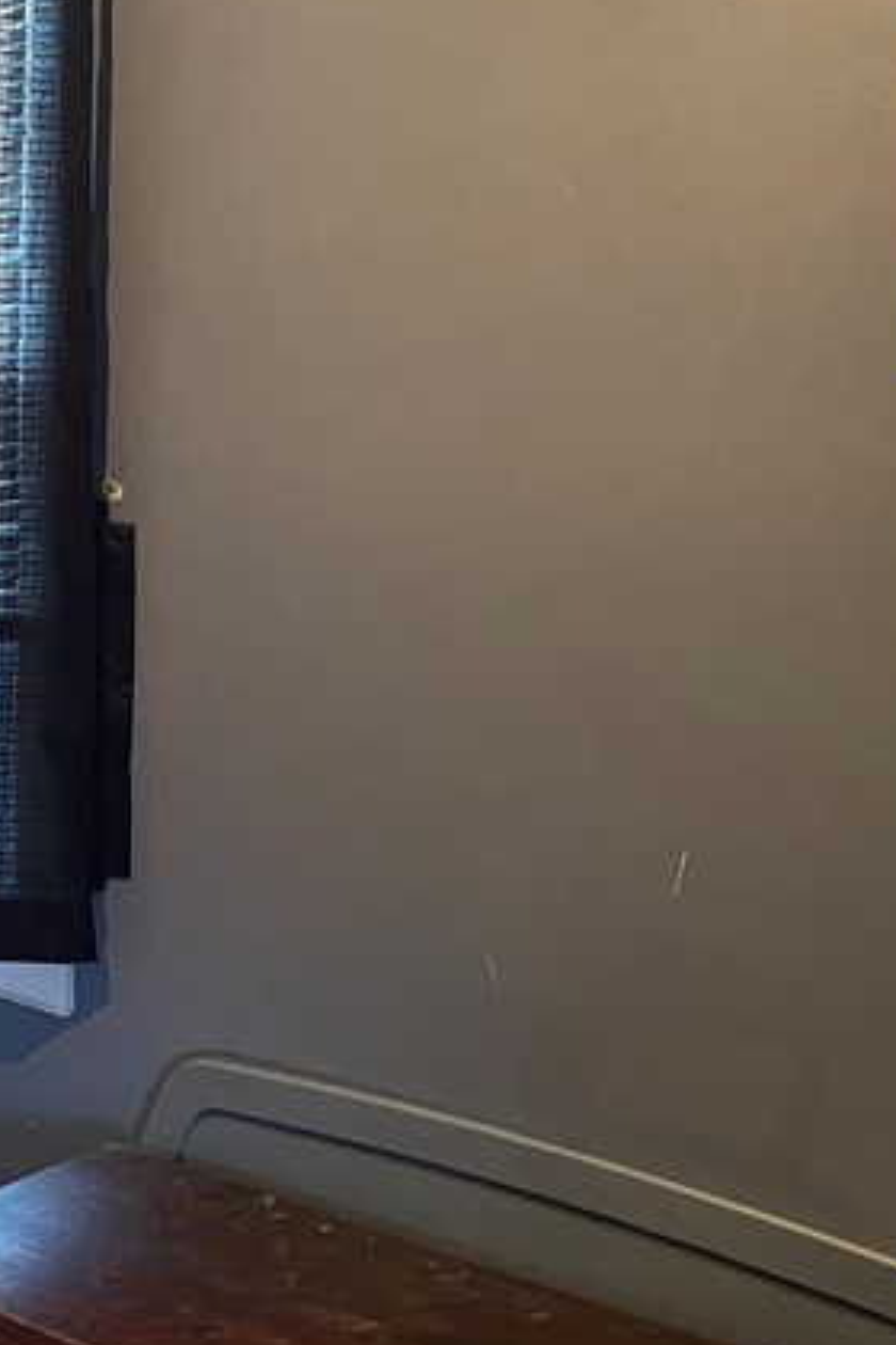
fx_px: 2464
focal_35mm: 66
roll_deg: +0.8
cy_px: 621
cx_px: -288
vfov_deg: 30.5
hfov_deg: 19.0
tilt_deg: -8.2
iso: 500
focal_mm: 4.25
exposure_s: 1/30
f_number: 1.8
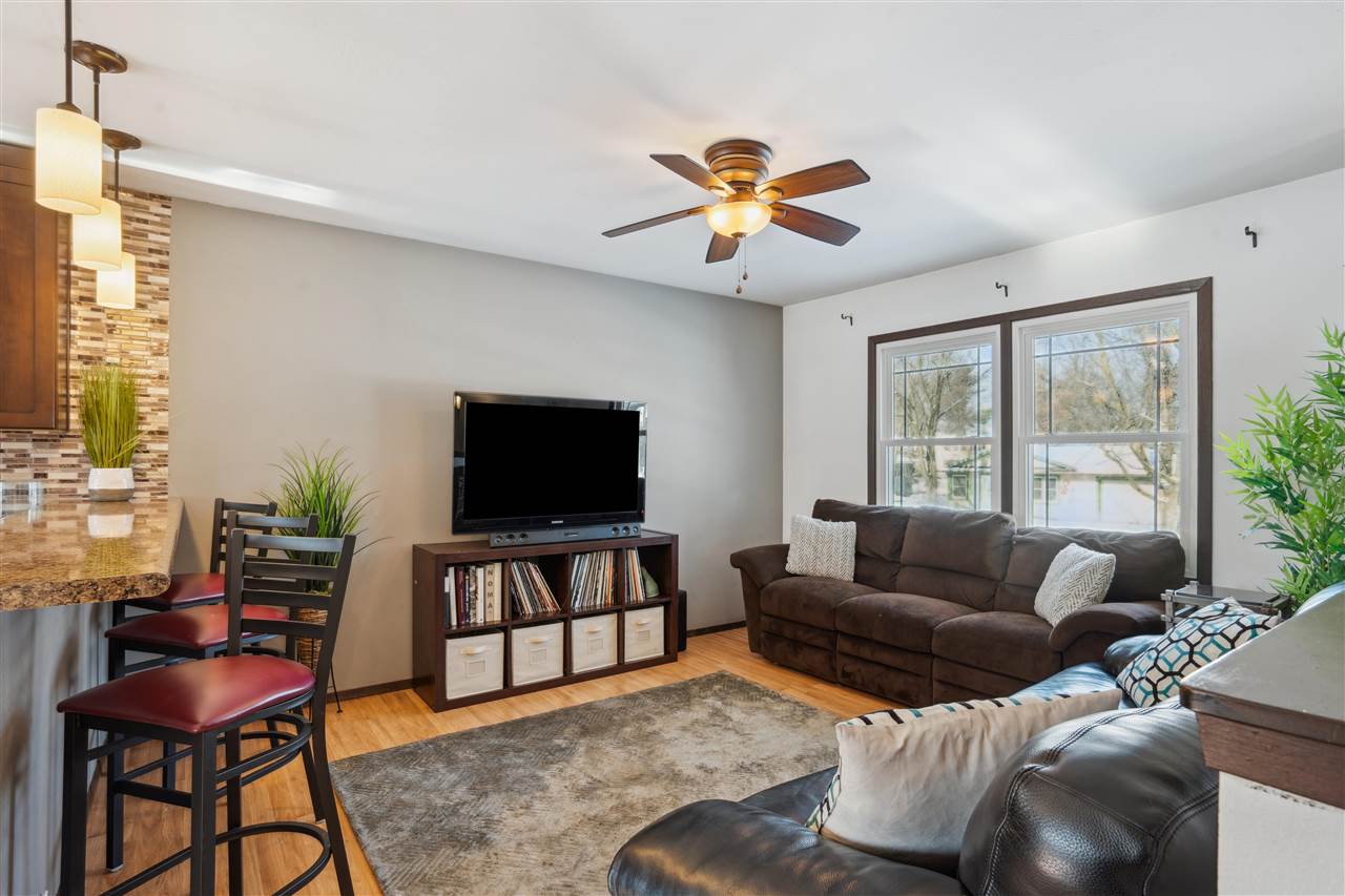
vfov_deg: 67.4
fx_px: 672
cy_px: 448
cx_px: 672
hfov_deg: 90.0
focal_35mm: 18
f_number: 9
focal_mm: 18
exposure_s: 1/10
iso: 400
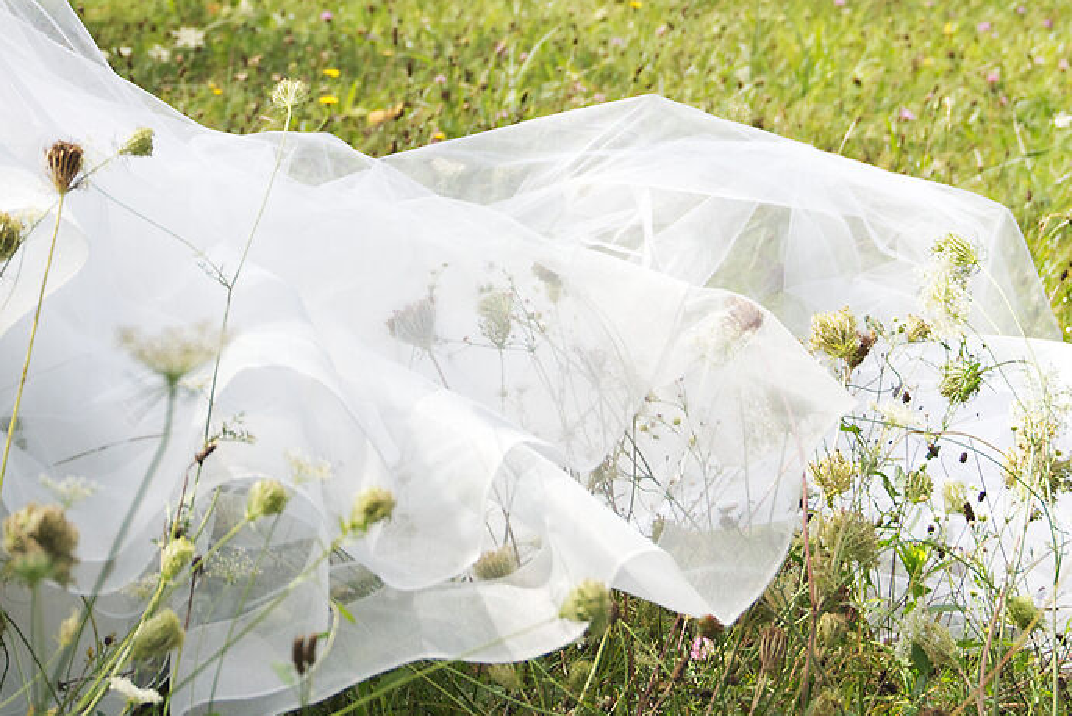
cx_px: 86
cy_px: -375
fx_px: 4379
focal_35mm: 147
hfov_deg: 13.8
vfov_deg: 9.1
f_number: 5
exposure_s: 1/2000
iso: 400
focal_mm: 42
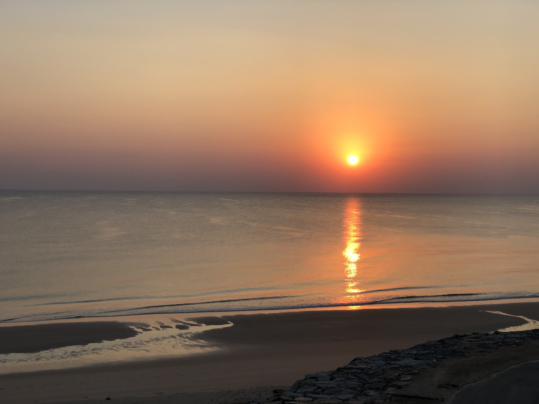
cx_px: 270
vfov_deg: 28.0
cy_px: 202
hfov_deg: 36.8
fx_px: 810
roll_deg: +0.4
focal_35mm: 52
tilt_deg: -0.6
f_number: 2.4
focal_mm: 6
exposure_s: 1/495
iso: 16
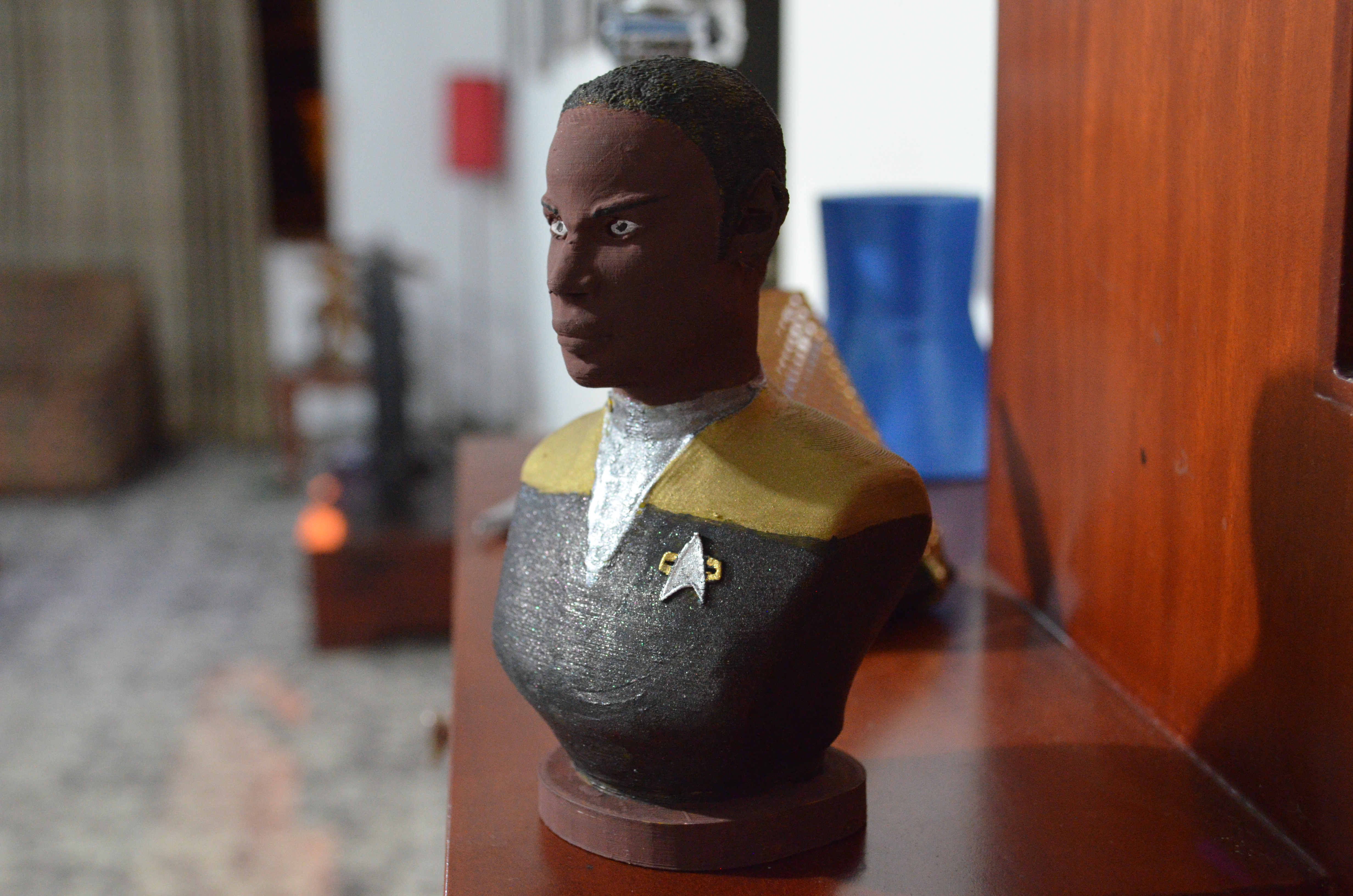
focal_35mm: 45
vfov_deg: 29.7
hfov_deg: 43.7
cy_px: 448
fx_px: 1688
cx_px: 676
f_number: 4.5
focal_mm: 30
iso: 3200
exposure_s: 1/15
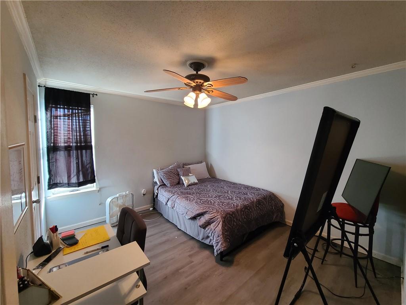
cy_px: 152
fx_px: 152
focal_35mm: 13
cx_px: 203
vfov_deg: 89.9
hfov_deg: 106.2
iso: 400
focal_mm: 2.2
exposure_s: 1/60
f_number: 2.2
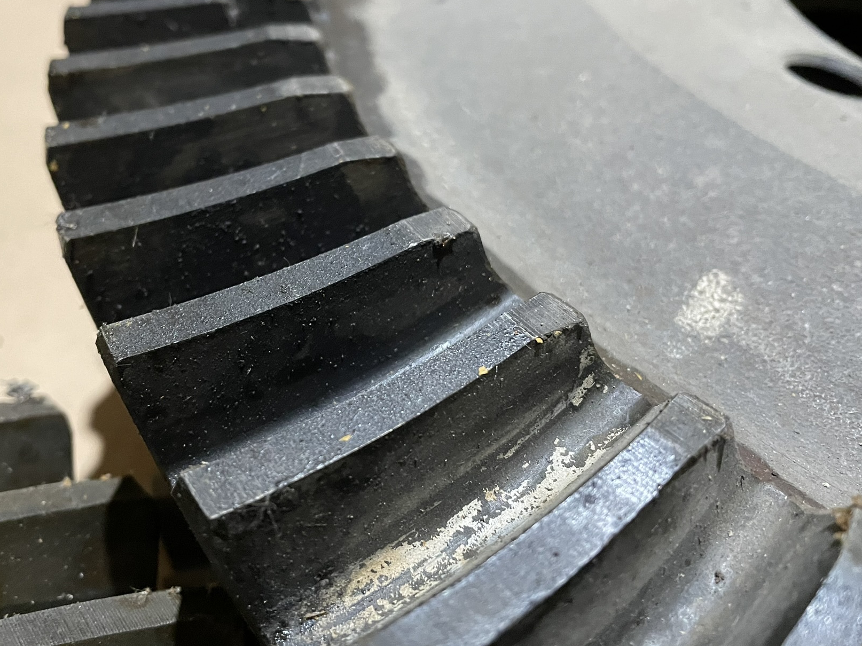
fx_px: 822
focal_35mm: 33
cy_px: 277
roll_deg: -10.2
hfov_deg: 55.0
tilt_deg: -37.4
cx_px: 353
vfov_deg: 42.8
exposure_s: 1/44
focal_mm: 4.2
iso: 500
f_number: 1.6
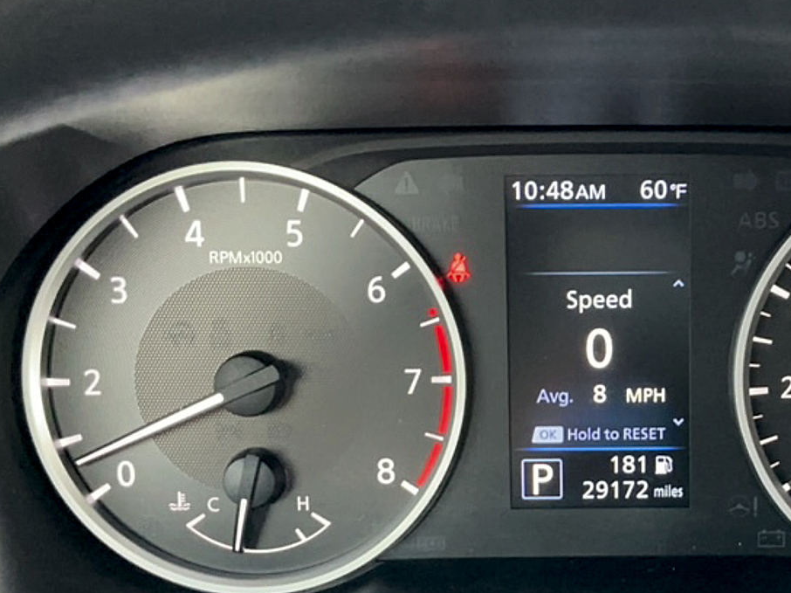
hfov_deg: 35.4
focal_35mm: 53
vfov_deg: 27.0
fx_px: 1211
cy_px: 479
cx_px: 593
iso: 125
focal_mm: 3
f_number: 1.8
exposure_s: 1/60
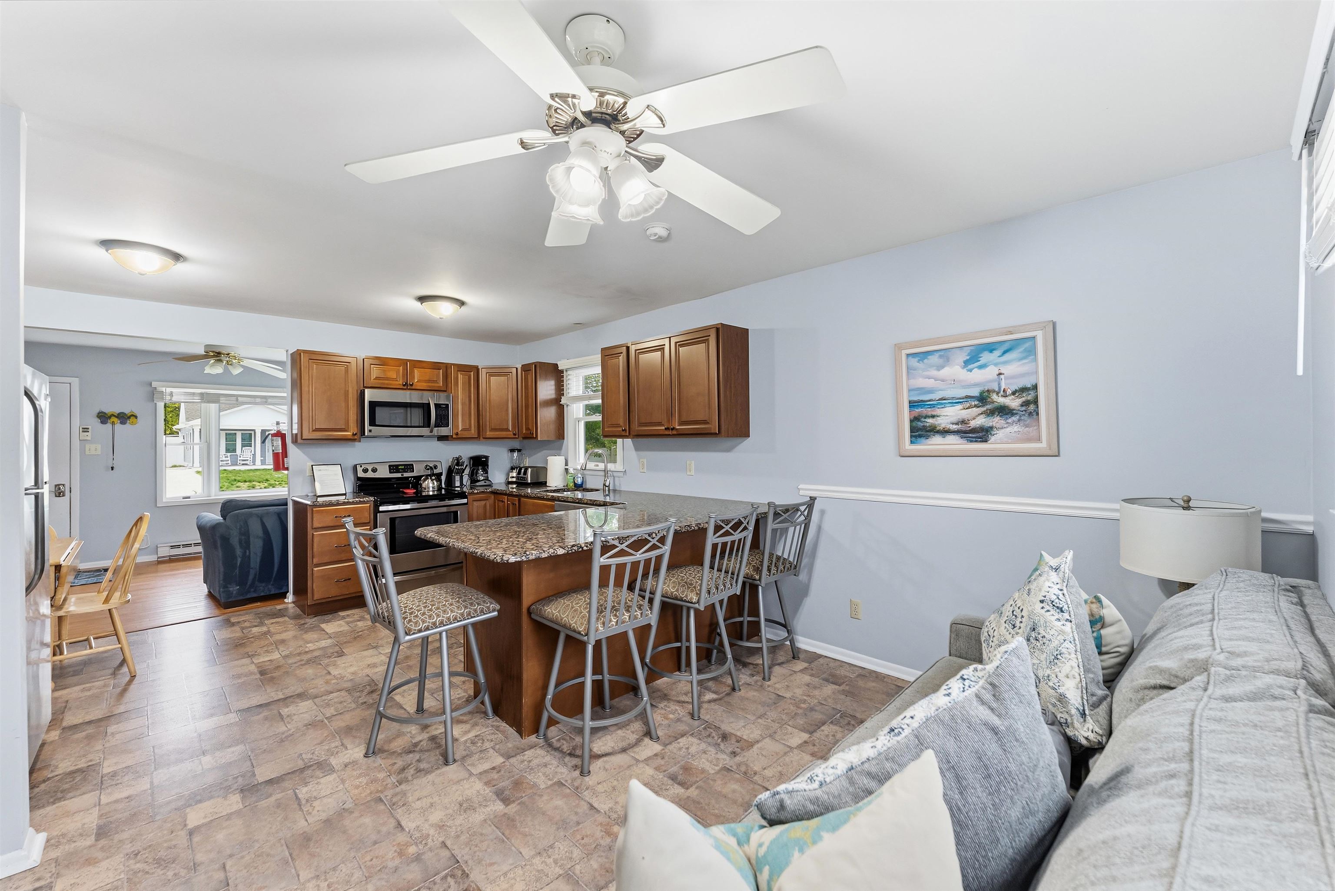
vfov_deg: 81.3
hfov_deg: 104.2
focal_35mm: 14
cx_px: 668
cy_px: 446
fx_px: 519
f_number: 7.1
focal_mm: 14
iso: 640
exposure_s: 1/20
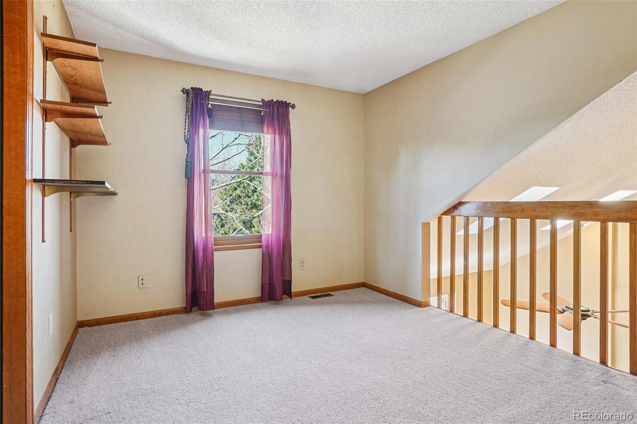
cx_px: 318
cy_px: 212
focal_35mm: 18
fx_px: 318
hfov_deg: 90.0
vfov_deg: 67.4
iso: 400
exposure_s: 1/8
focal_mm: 12
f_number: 8
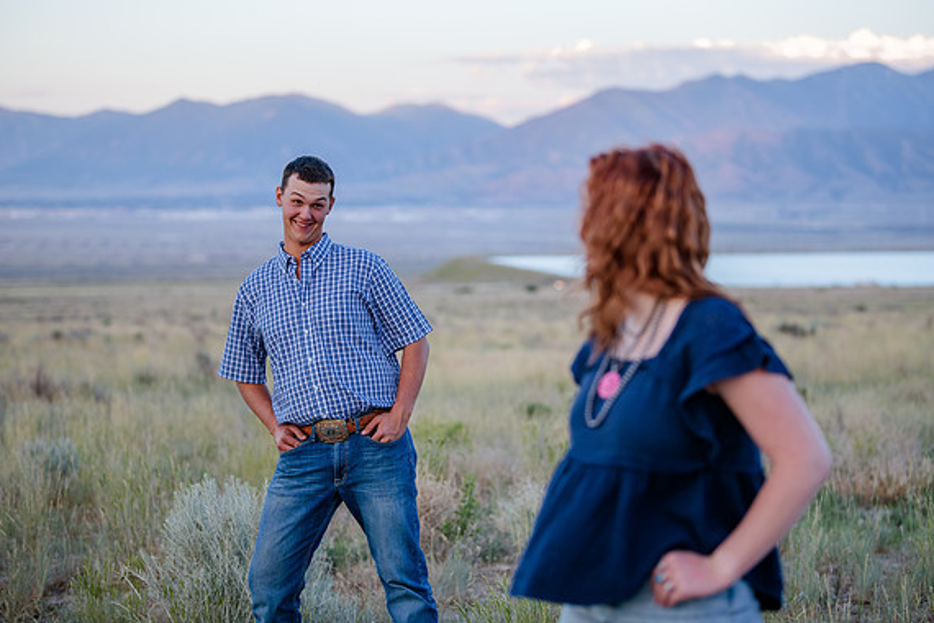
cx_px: 467
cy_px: 307
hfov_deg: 20.6
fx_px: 2568
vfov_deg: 13.8
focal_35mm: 99
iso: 200
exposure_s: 1/200
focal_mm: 95
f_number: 2.8
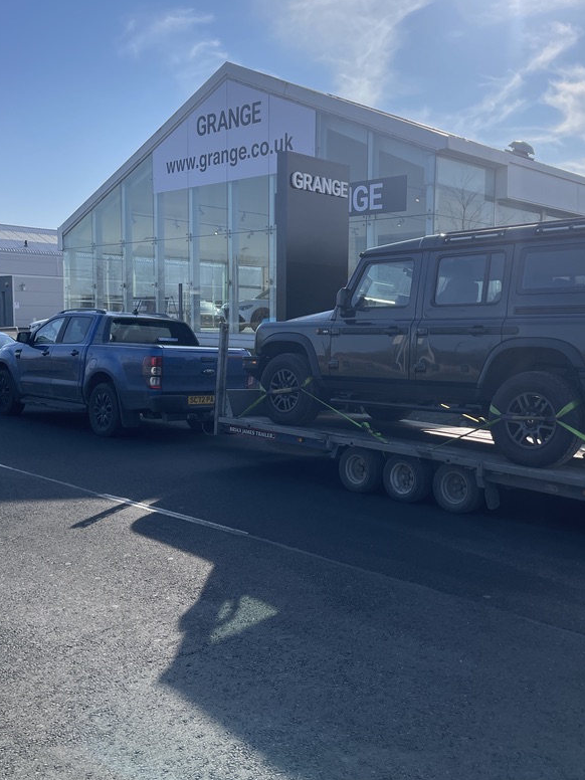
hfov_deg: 42.7
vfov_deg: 55.3
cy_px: 380
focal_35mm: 33
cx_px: 355
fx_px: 744
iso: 32
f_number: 1.6
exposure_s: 1/5917
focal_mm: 5.1
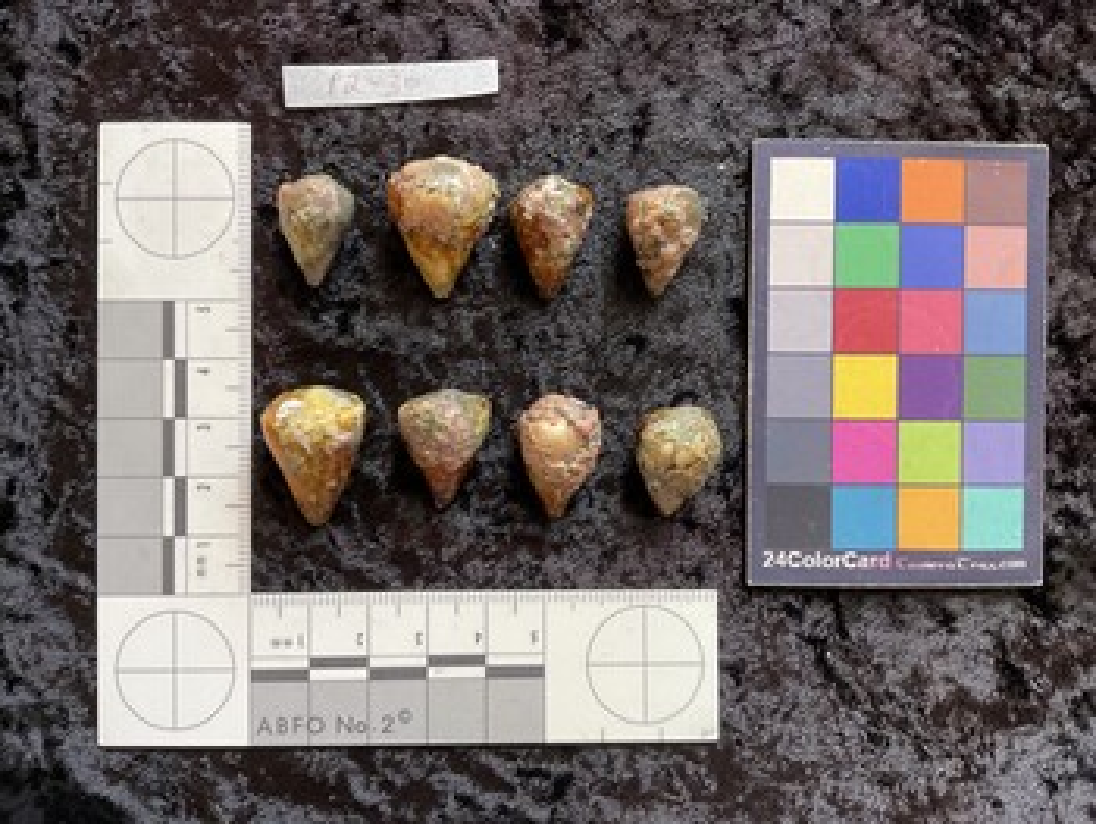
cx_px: 548
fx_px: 919
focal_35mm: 29
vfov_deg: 48.3
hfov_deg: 61.6
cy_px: 412
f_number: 1.8
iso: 50
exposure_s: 1/60
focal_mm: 3
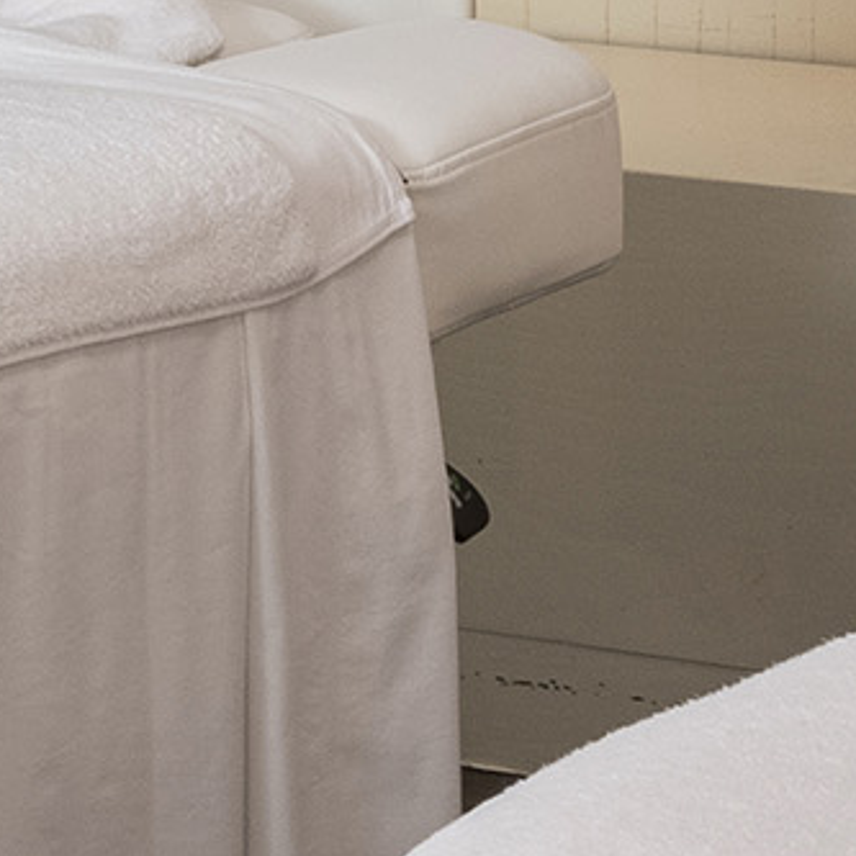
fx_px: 7330
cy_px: -895
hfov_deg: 6.6
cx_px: -441
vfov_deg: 6.5
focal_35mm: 262
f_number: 16
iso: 160
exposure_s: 25
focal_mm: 29
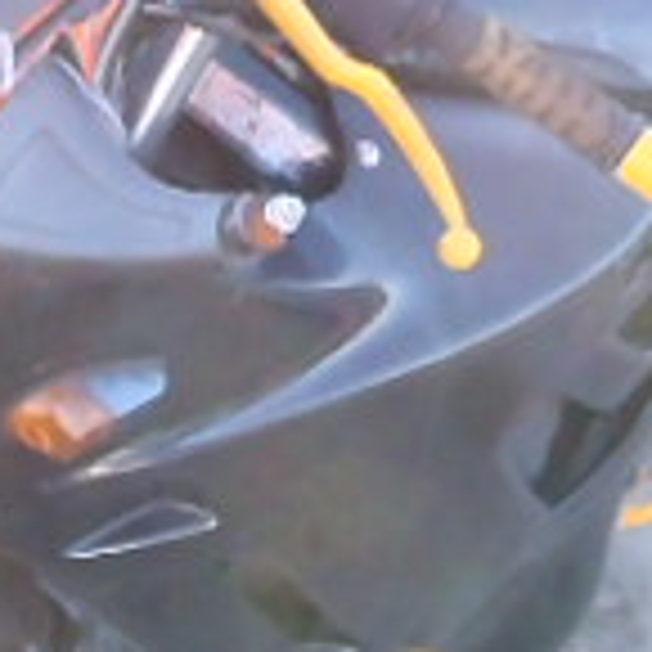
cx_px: 121
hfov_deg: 15.9
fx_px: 2323
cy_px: 279
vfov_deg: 16.0
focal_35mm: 109
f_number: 3.5
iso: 800
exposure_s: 1/500
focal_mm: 5
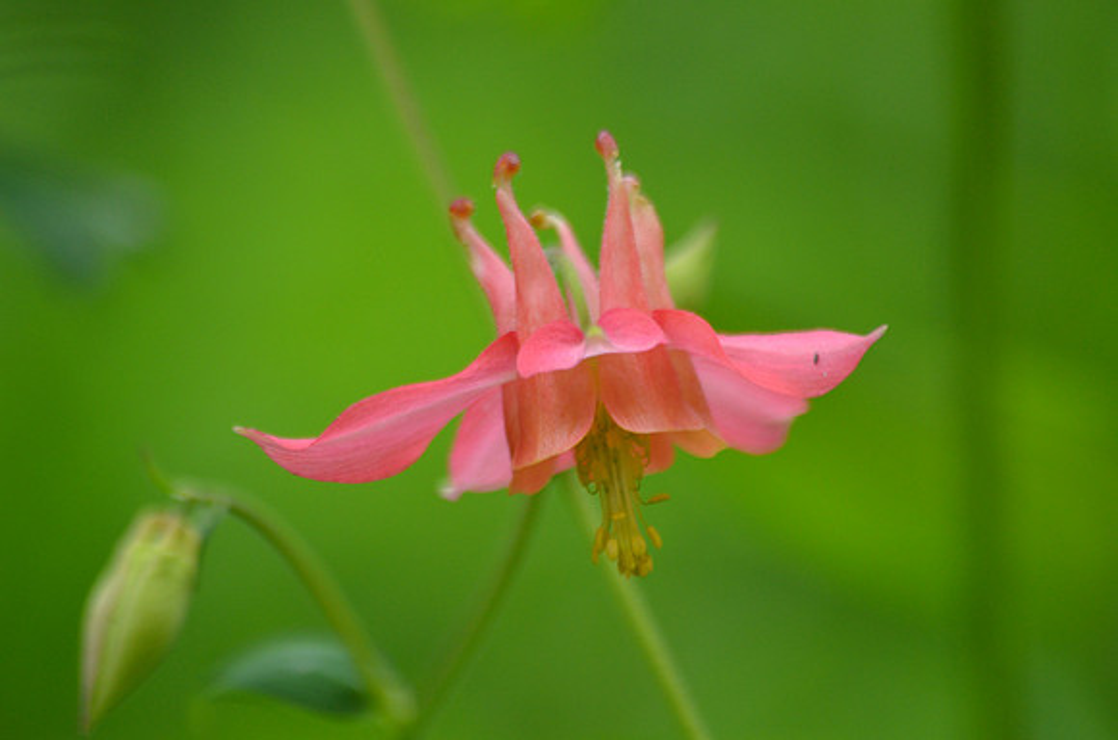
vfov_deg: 3.0
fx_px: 13944
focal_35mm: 450
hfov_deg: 4.6
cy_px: 370
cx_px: 559
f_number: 5.6
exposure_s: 1/500
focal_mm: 300
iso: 1000
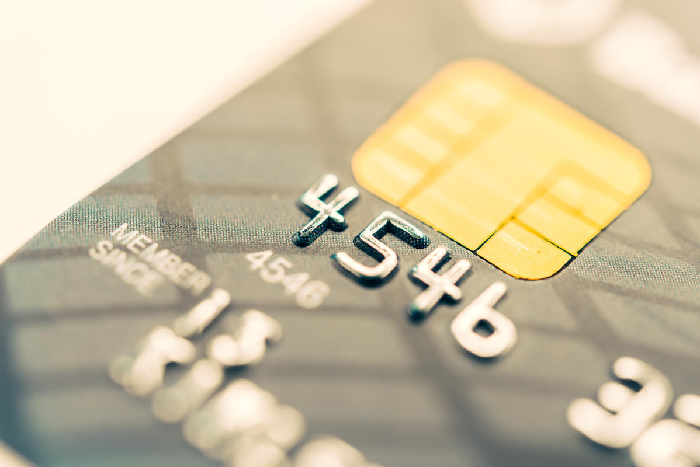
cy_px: 234
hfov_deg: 33.4
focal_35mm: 60
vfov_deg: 22.6
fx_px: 1167
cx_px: 350
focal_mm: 60
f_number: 4.8
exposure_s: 1/60
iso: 50
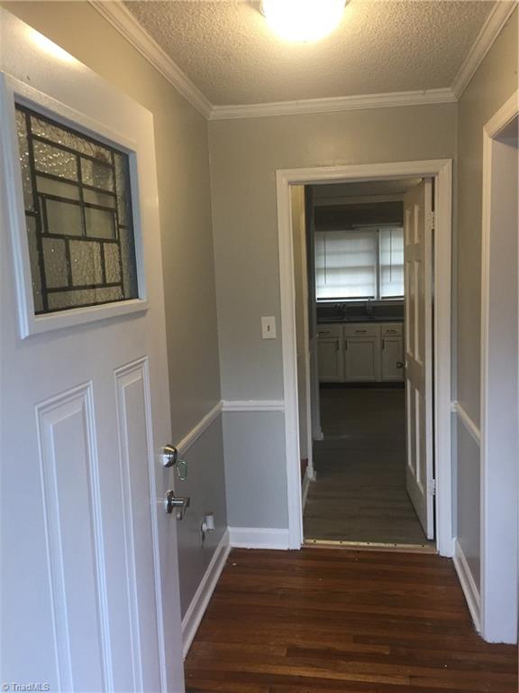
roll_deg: +2.7
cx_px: 260
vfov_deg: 61.7
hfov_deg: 48.2
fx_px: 580
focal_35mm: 29
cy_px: 346
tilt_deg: -7.1
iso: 50
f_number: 2.2
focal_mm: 4.15
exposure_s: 1/30
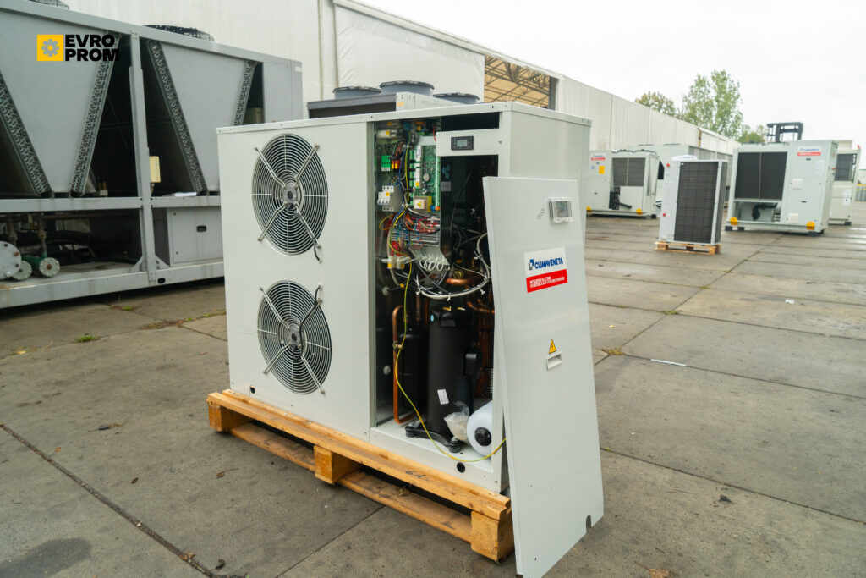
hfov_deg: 73.7
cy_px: 289
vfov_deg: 53.1
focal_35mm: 24
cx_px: 433
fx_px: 577
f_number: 6.3
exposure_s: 1/80
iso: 400
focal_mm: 24
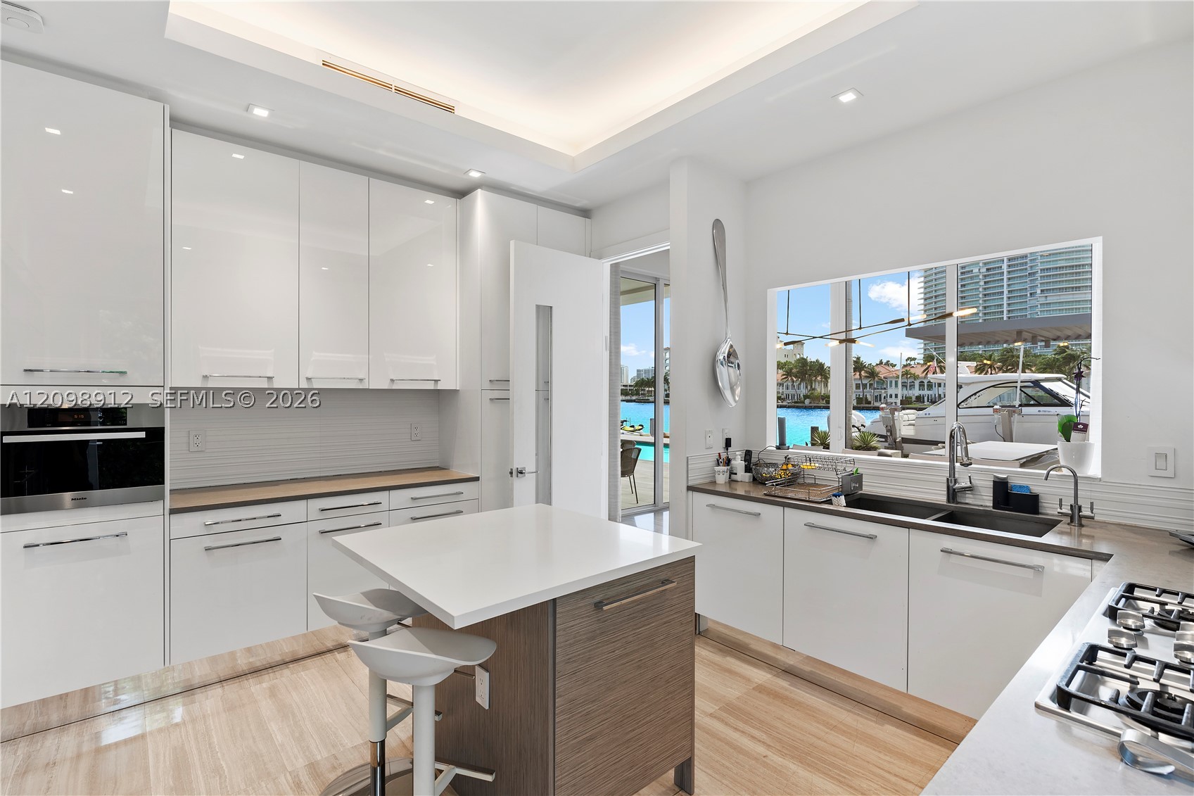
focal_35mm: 16
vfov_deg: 73.7
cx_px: 597
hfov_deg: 96.7
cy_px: 398
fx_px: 531
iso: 100
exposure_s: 1/2
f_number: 9
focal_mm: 16
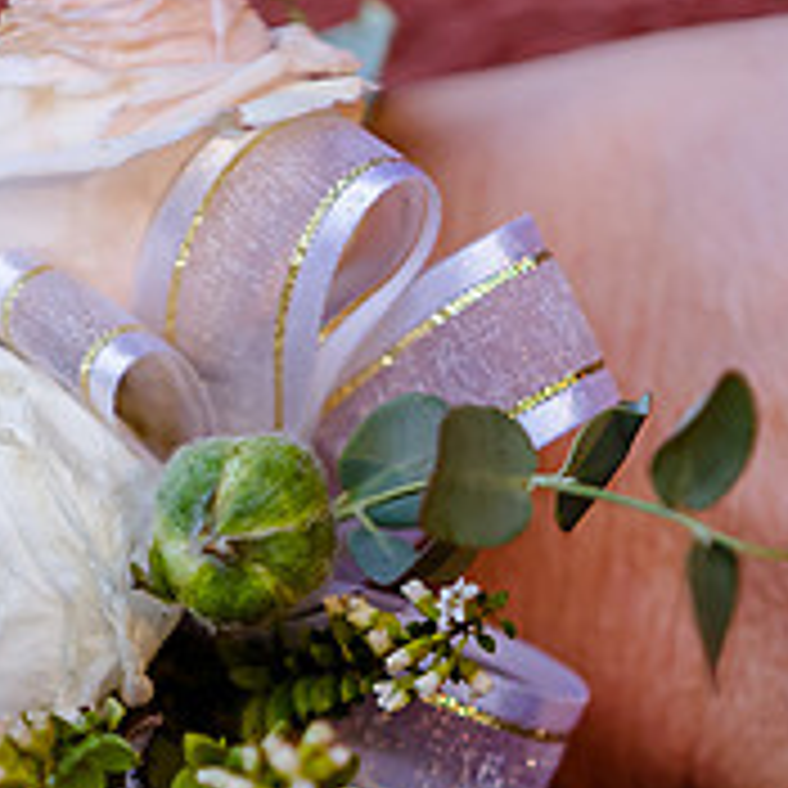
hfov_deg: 2.7
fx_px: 16818
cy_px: 623
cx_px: 483
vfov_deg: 2.7
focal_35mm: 653
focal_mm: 135
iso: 500
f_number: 2.8
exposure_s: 1/500
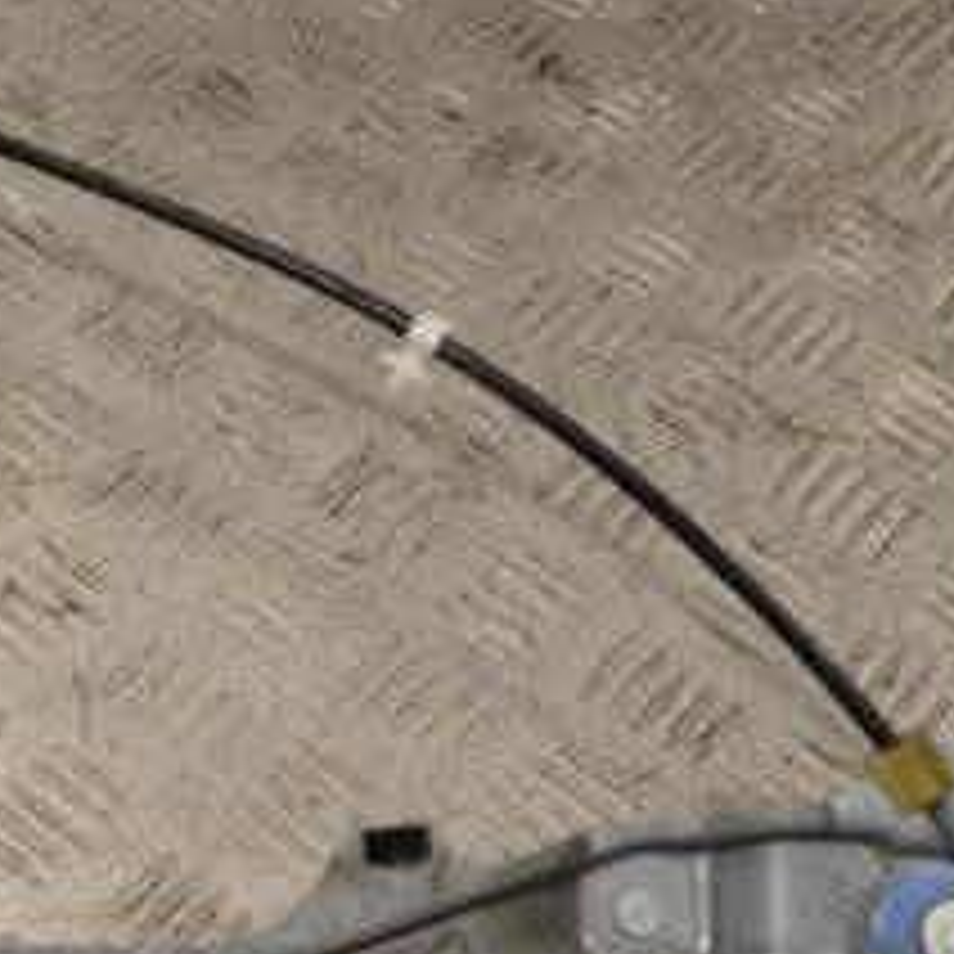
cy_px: 414
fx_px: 2027
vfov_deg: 26.5
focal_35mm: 65
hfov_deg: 24.7
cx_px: -90
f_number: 4
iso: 100
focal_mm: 18
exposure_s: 1/60
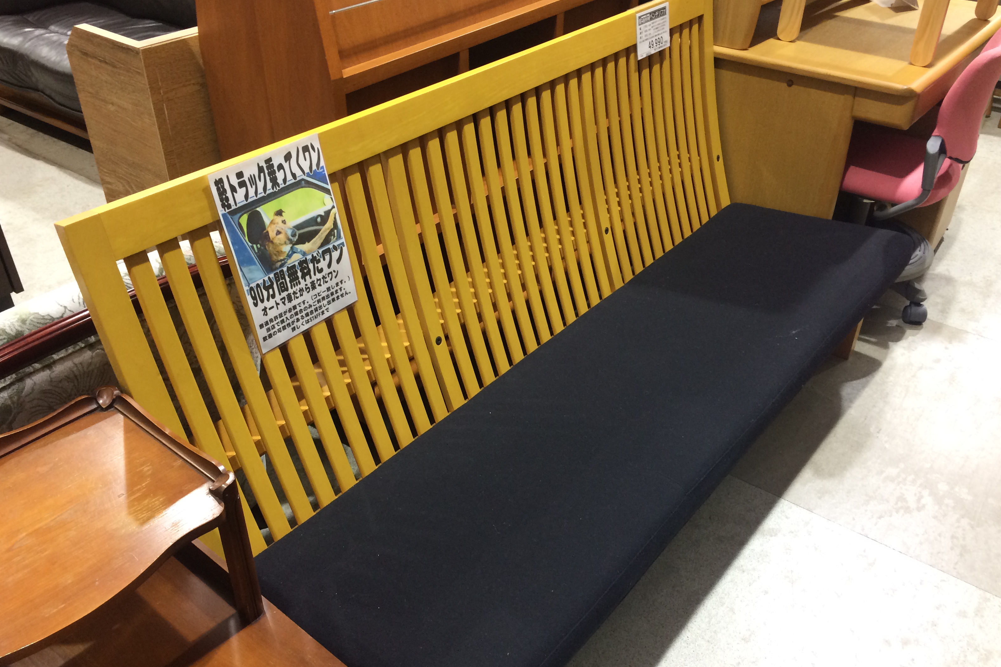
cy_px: 368
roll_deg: -0.6
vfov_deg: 42.3
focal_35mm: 31
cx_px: 506
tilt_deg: -35.3
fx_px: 862
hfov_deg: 60.3
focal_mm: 4.15
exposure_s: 1/30
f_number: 2.2
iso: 100
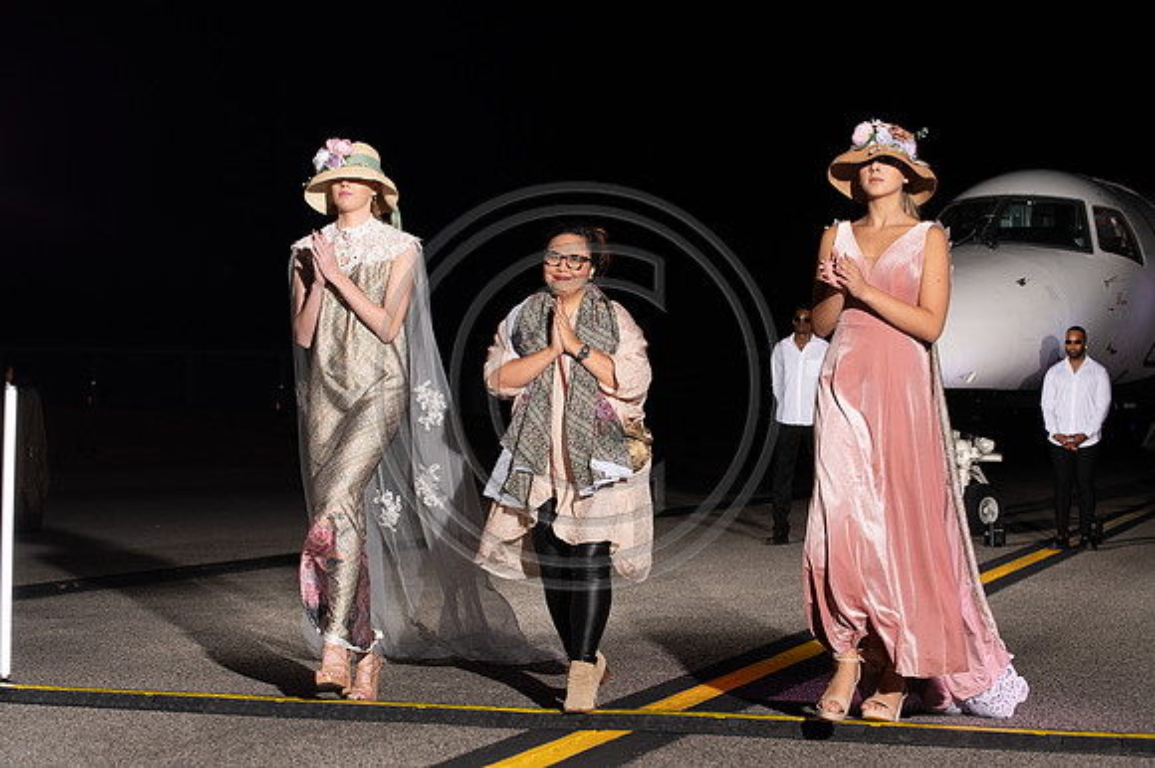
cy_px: 384
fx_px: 2244
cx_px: 578
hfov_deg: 28.9
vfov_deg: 19.4
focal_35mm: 70
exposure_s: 1/200
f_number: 6.3
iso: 1000
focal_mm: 70
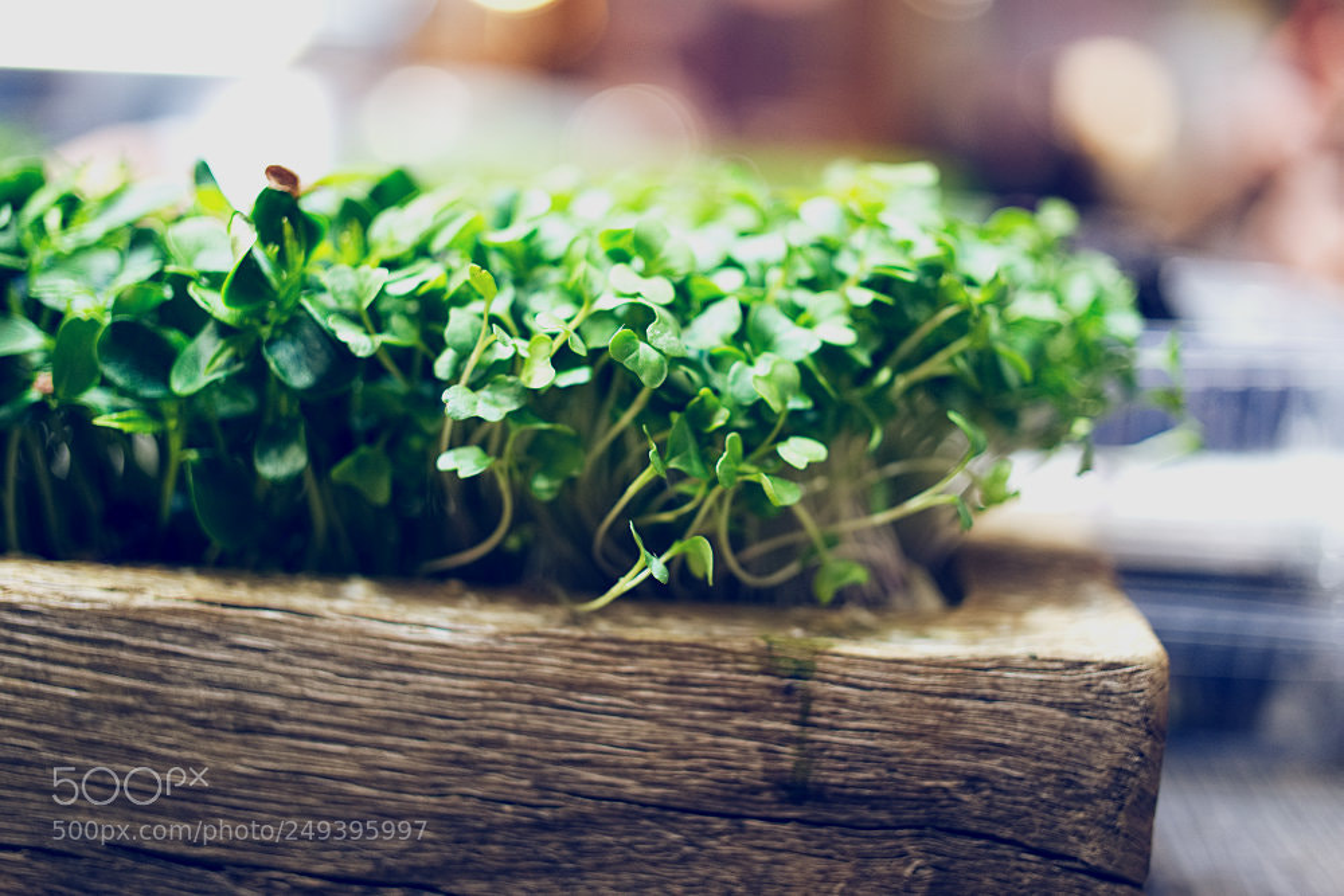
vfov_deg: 28.1
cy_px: 448
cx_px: 672
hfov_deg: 41.1
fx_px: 1792
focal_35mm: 48
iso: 200
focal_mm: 32
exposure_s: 1/125
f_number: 1.8
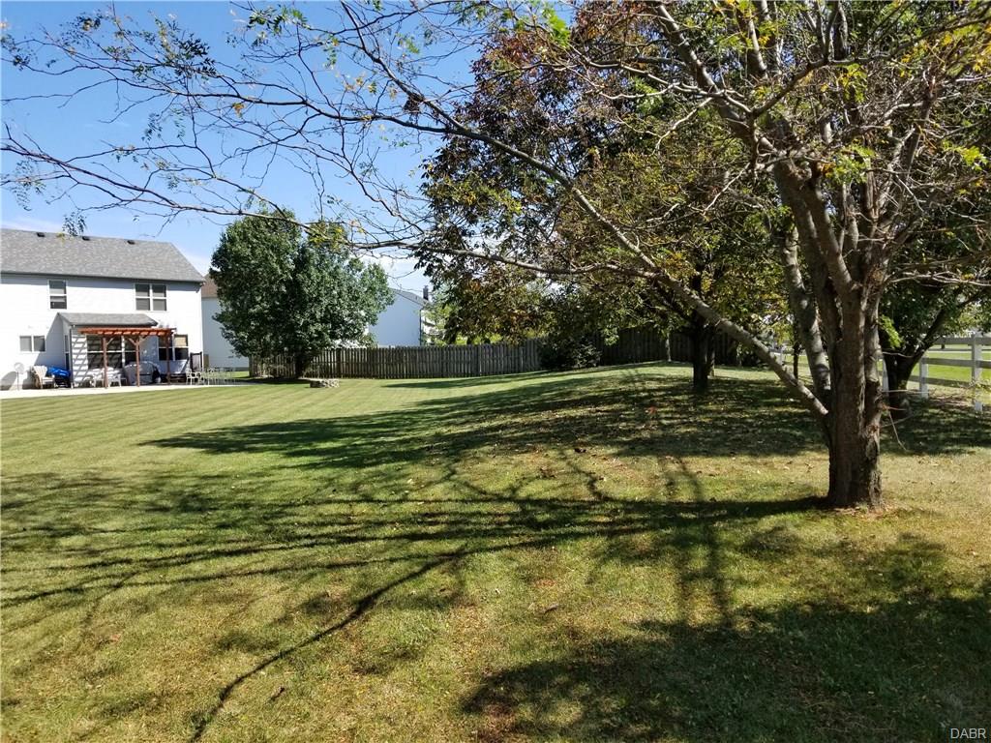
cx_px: 496
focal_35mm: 26
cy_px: 372
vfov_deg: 53.1
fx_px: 744
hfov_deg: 67.3
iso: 50
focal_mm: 4.3
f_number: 1.7
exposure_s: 1/1384
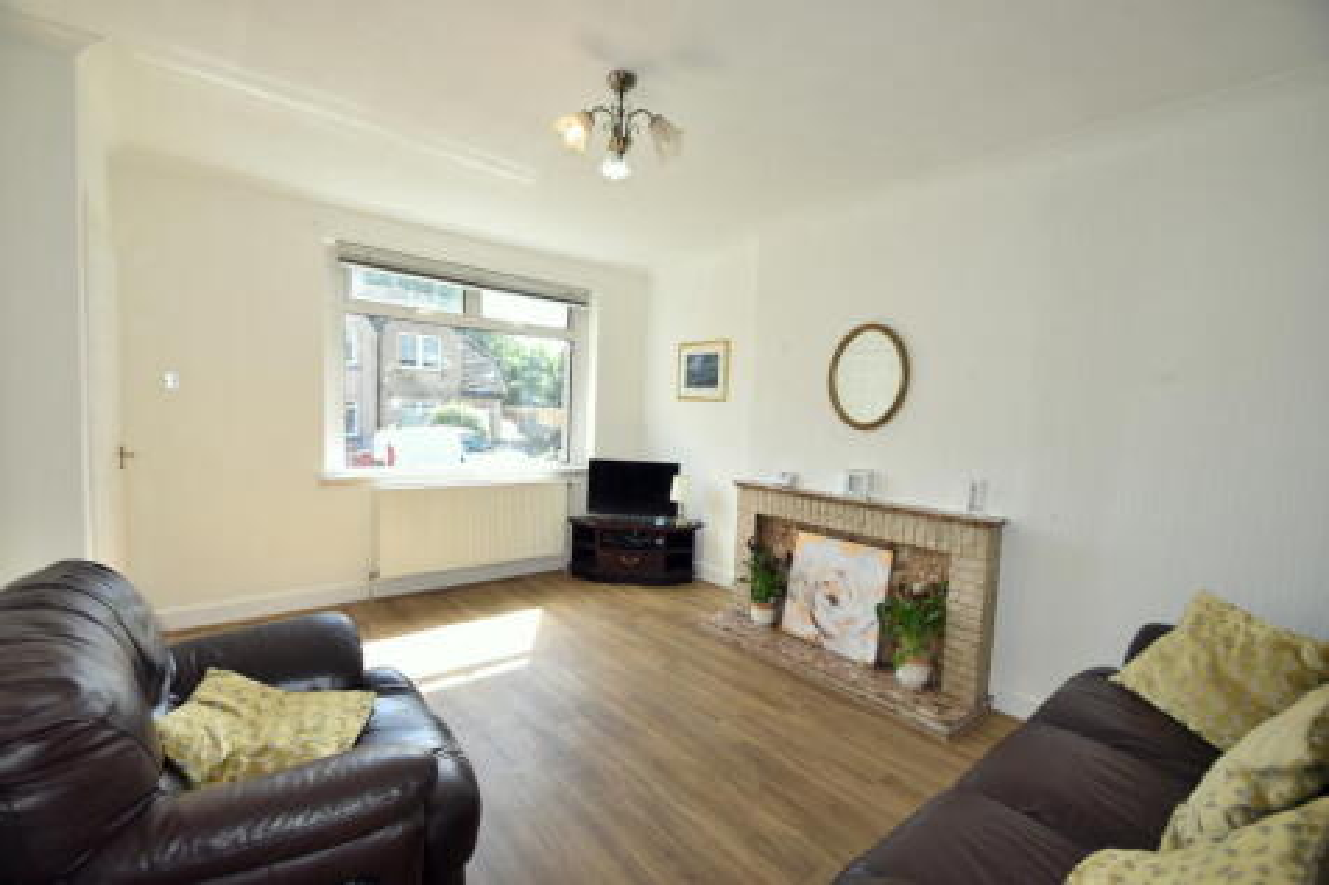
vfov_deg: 77.3
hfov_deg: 100.4
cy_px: 442
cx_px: 664
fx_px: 554
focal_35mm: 15
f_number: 5
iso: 100
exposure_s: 1/100
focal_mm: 10
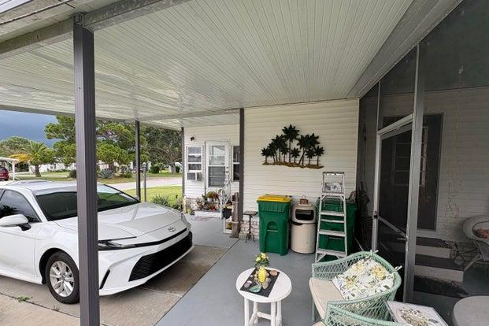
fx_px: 204
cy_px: 178
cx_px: 246
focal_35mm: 15
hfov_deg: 100.4
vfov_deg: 77.1
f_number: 2.2
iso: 40
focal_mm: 2.22
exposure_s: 1/223
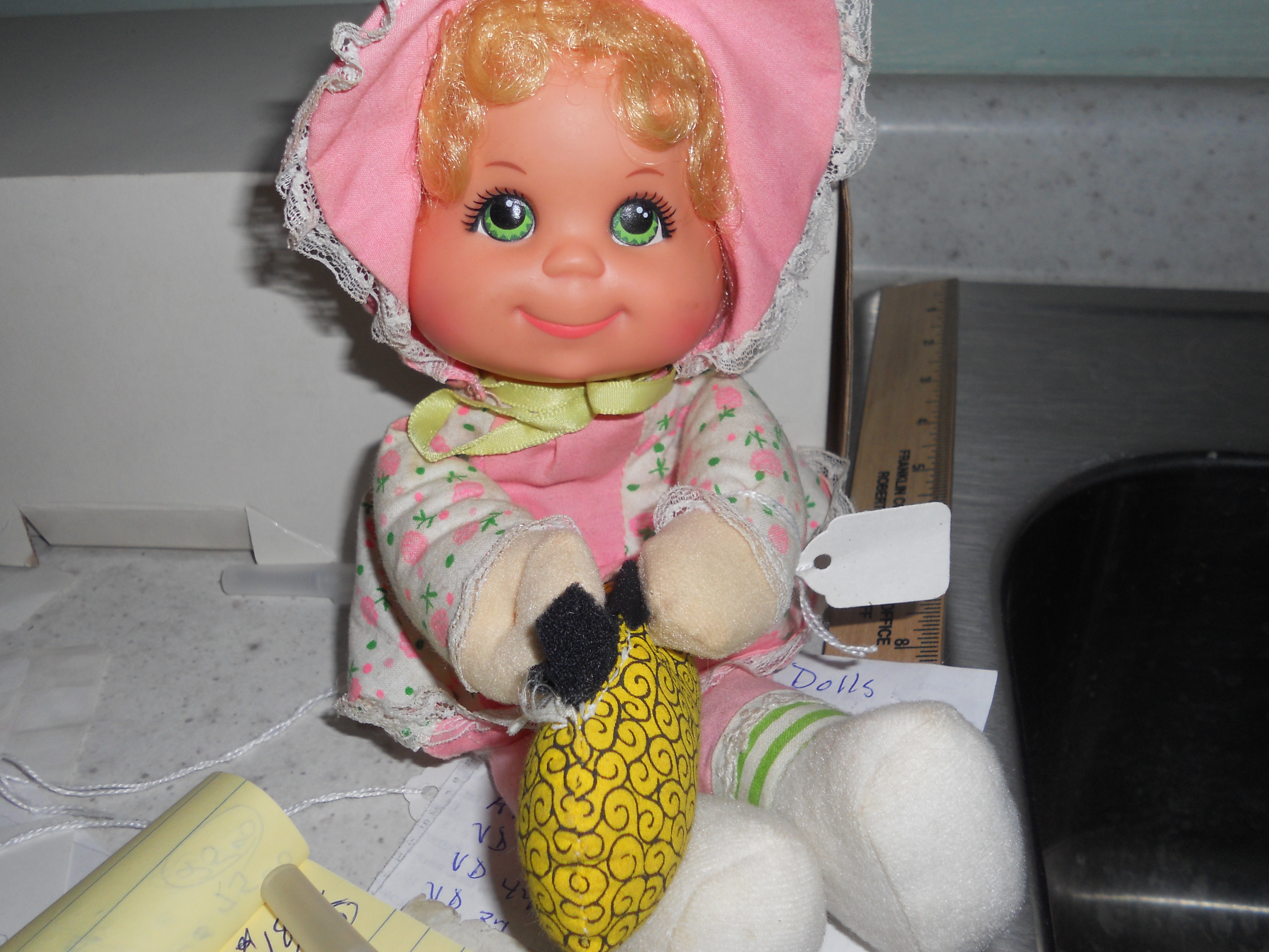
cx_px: 617
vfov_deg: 41.8
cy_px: 449
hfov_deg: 53.9
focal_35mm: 34
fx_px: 1246
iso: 80
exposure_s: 1/25
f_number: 8.8
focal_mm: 5.8
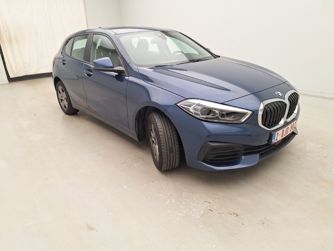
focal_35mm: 23
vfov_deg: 58.9
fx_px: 222
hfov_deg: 73.9
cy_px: 126
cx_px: 167
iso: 64
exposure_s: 1/100
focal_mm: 5.54
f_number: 1.8
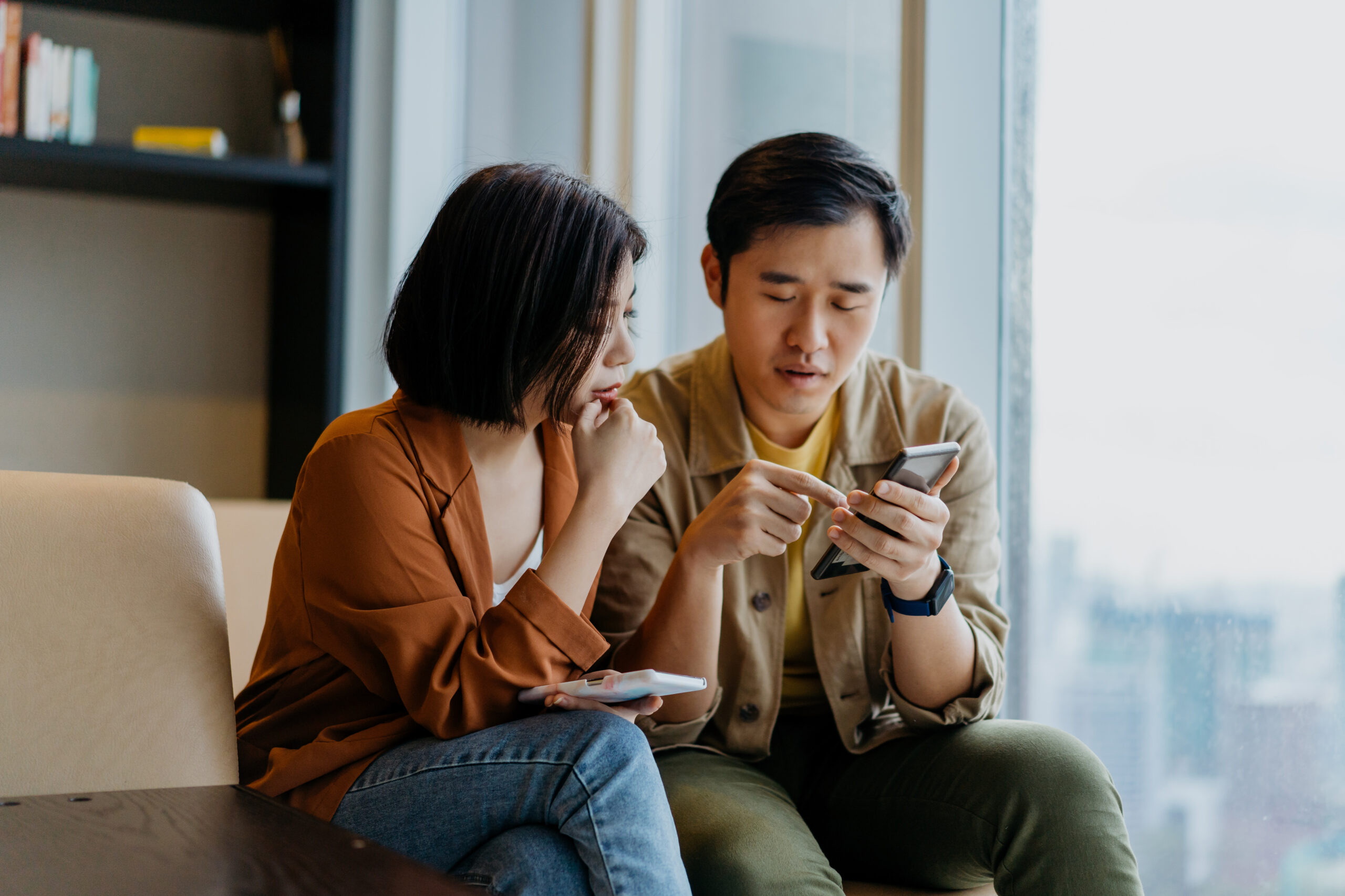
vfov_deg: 24.6
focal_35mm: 55
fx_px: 2055
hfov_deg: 36.2
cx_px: 672
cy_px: 448
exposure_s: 1/200
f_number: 1.8
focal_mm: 55
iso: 400
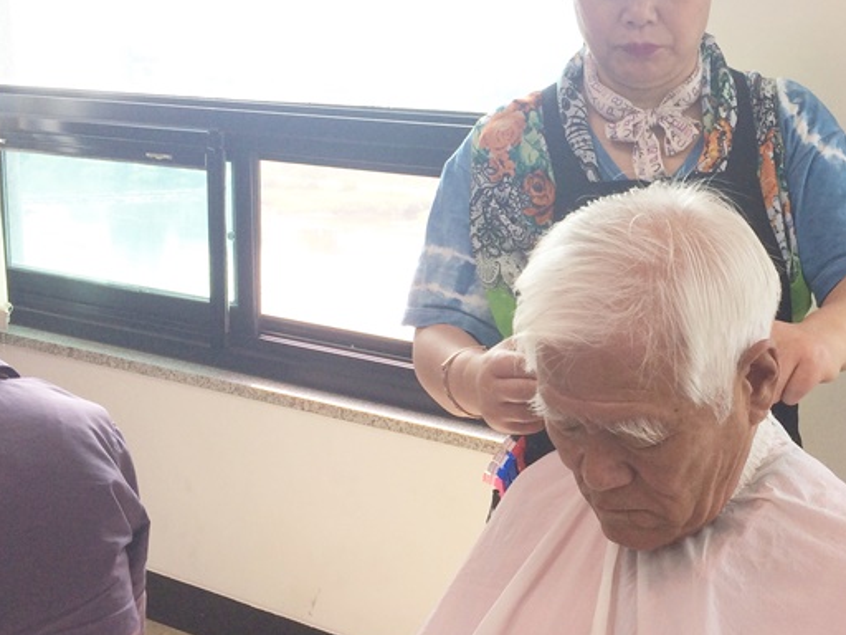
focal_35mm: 51
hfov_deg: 36.4
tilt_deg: -10.1
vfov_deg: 28.6
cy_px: 310
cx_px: 658
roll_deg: -0.8
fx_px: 1246
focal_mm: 4.15
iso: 32
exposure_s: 1/196
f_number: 2.2
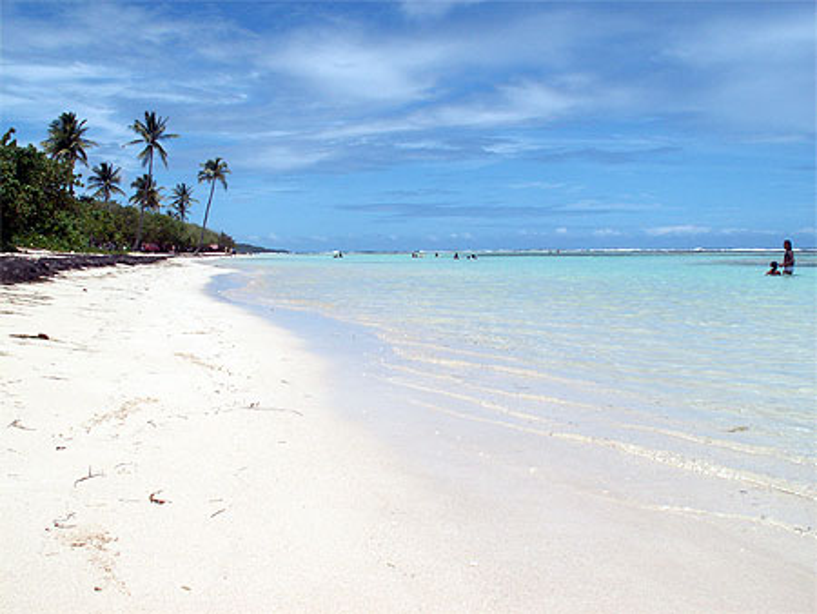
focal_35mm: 35
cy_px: 307
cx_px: 408
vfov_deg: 40.7
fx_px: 827
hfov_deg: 52.6
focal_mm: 5.86
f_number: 8
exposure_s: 1/400
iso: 50
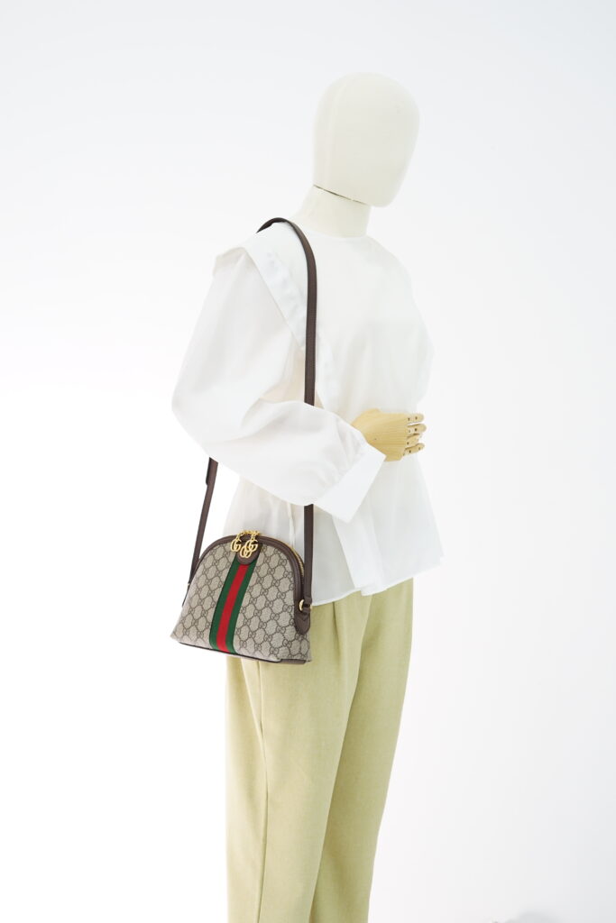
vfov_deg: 39.6
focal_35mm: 50
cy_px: 462
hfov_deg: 27.0
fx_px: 1283
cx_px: 308
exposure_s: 1/13
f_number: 6.3
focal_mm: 50
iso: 800
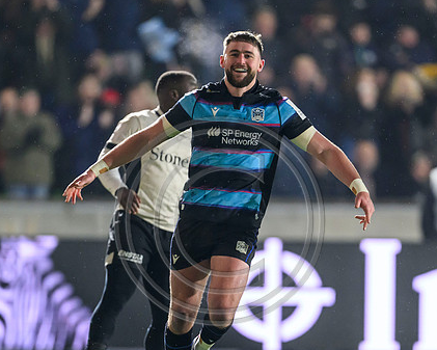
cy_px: 238
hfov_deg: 2.8
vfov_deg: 2.3
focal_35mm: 688
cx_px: 290
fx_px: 8900
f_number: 3.2
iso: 5000
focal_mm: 400
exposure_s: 1/640
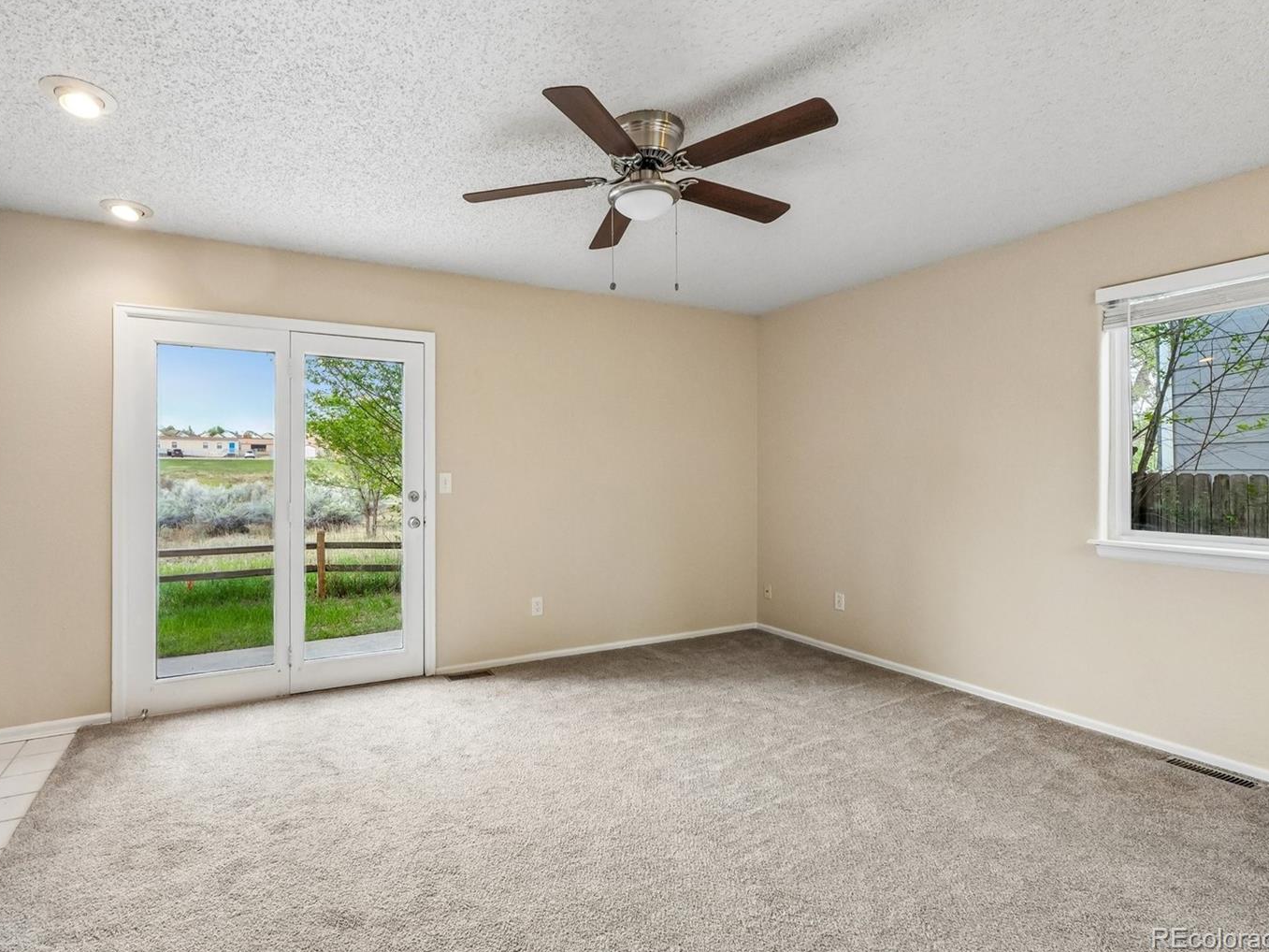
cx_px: 555
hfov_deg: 90.6
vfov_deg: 74.7
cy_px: 459
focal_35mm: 17
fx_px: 623
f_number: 9
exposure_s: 1/40
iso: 640
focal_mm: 10
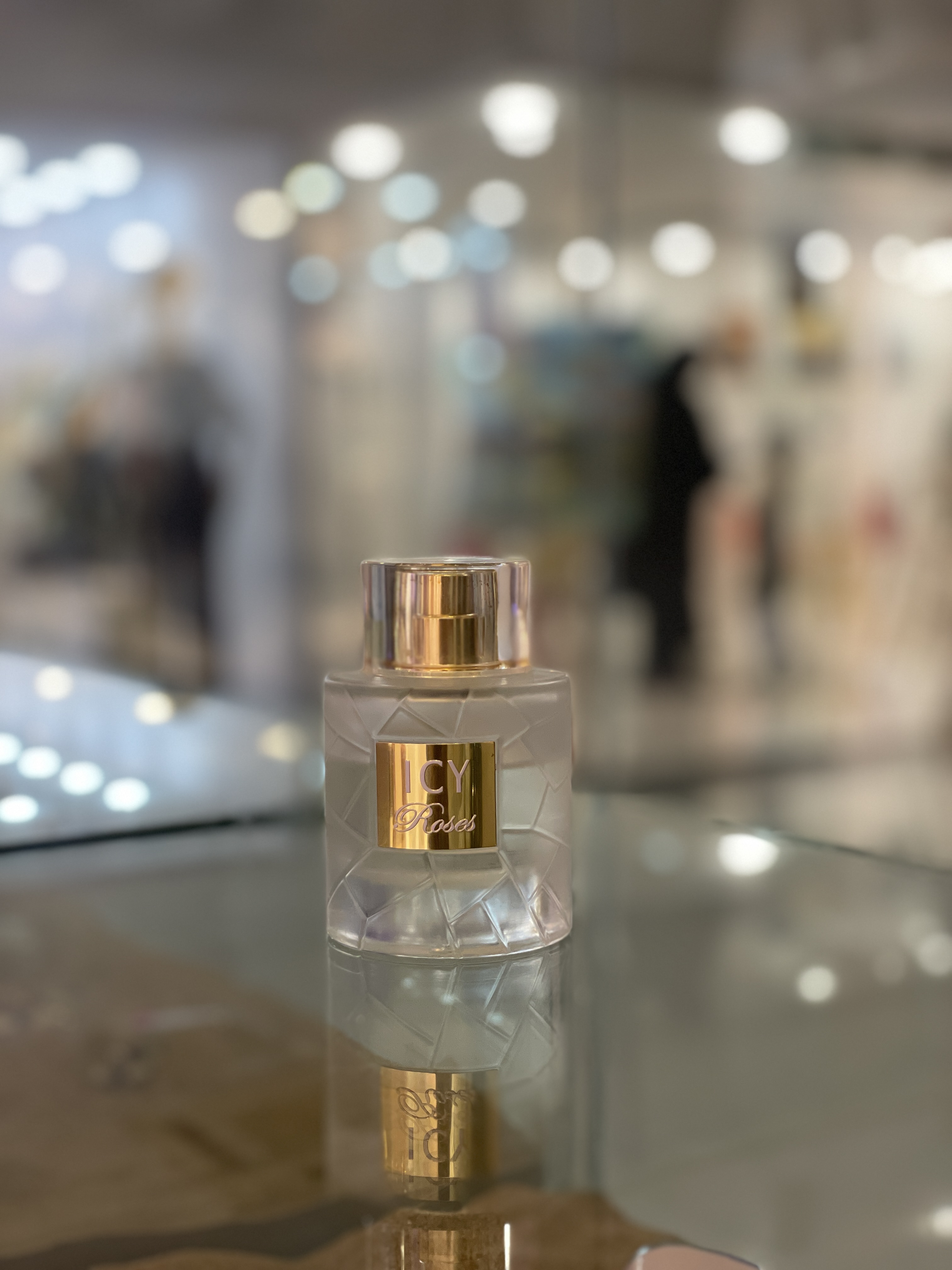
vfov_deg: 36.8
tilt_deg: -4.4
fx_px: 1907
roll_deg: +0.9
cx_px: 476
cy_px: 635
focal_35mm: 52
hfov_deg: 28.0
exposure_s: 1/100
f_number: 2
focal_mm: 6
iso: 160
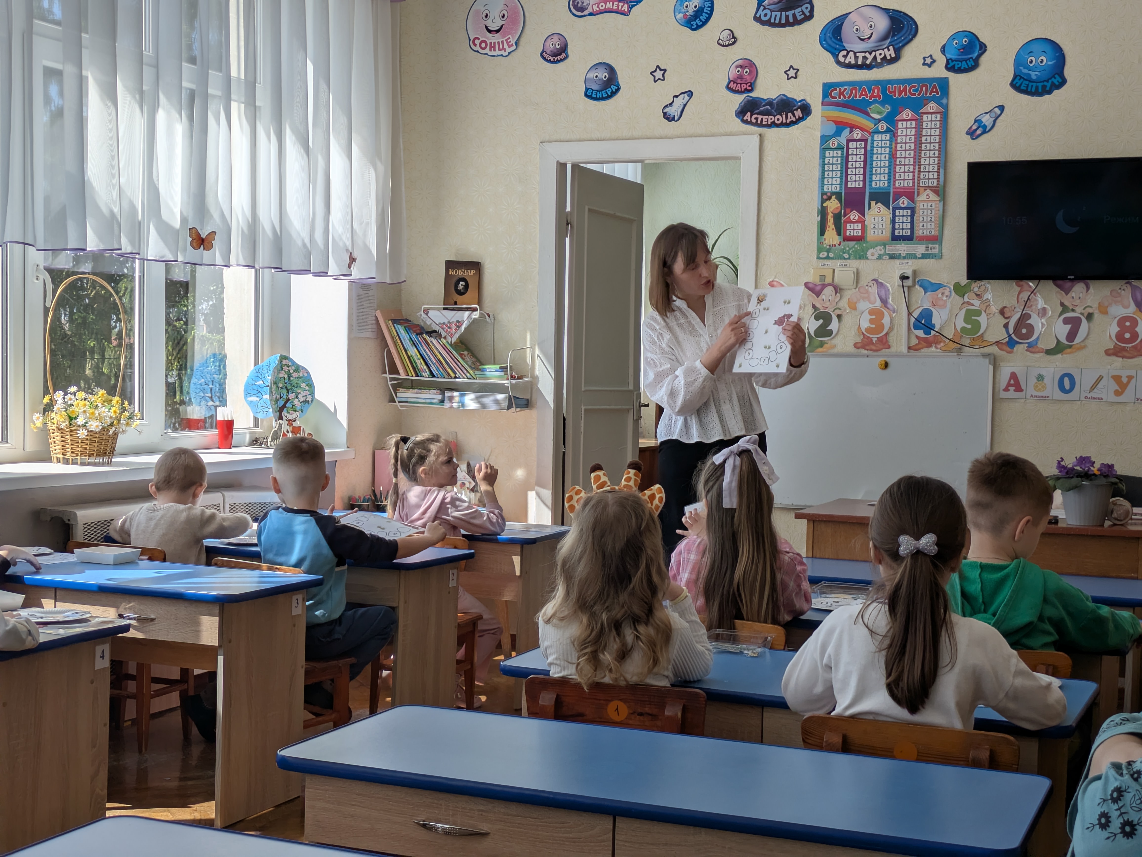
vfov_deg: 28.6
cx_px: 571
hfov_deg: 37.5
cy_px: 428
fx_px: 1683
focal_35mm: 51
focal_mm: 5.43
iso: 45
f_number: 1.89
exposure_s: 1/847
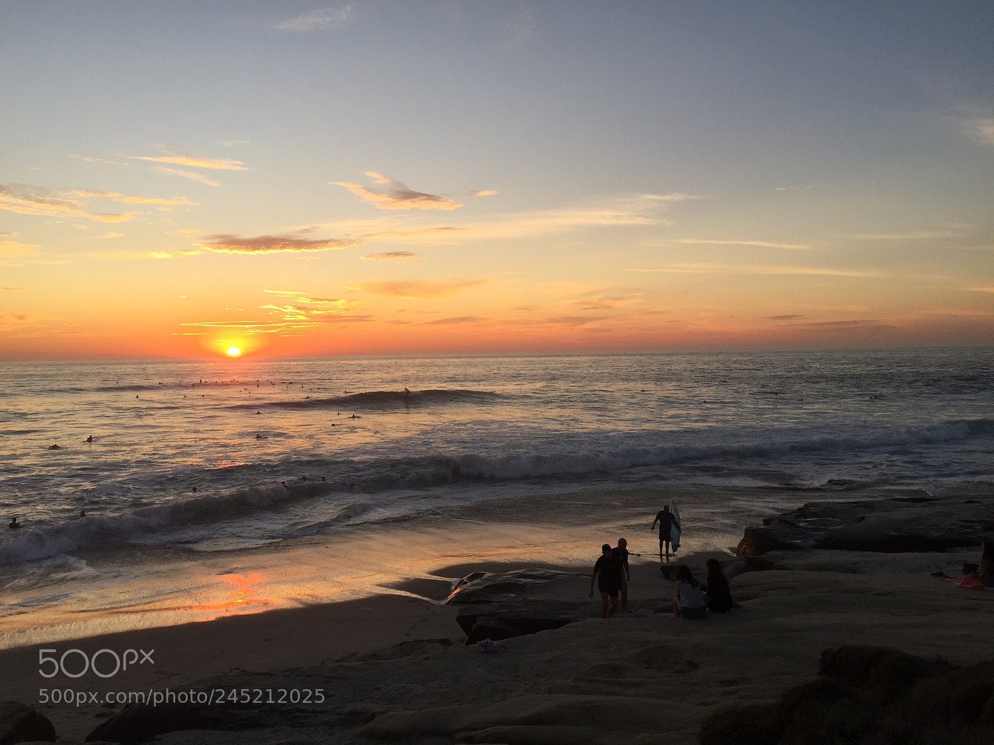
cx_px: 497
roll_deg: -0.1
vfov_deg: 48.2
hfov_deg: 61.7
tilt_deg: -1.0
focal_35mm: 29
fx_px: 833
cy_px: 372
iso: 32
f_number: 2.2
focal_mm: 4.15
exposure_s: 1/618
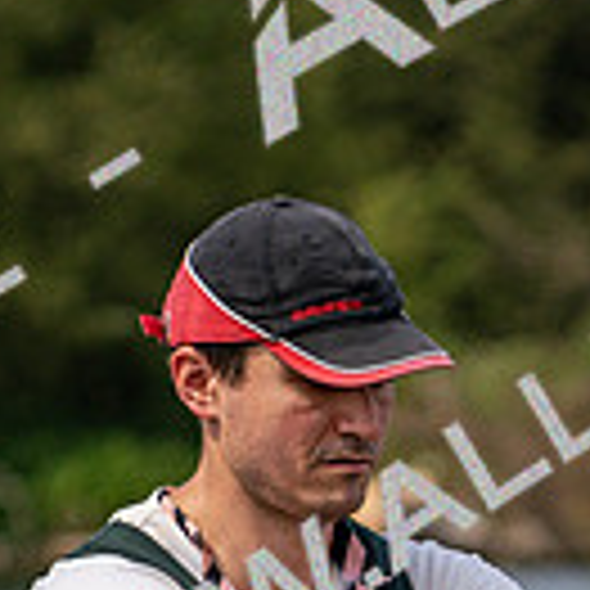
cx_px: 495
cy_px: 804
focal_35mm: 755
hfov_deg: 2.3
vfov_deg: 2.3
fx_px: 14559
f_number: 5.6
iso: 250
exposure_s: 1/1600
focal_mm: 200
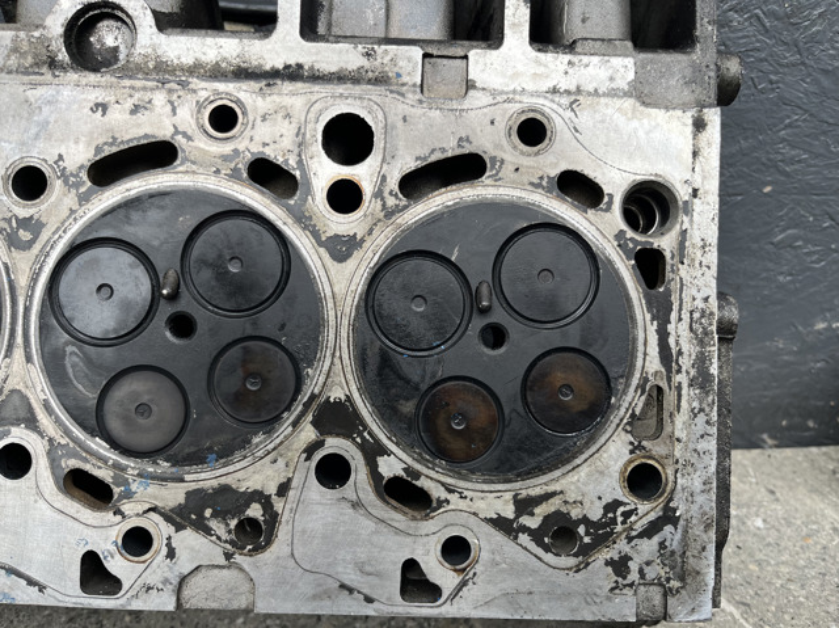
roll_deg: +1.9
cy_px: 314
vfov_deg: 53.0
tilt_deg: -21.0
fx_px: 630
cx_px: 420
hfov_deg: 67.3
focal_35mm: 26
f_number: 1.6
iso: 50
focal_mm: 5.1
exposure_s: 1/569
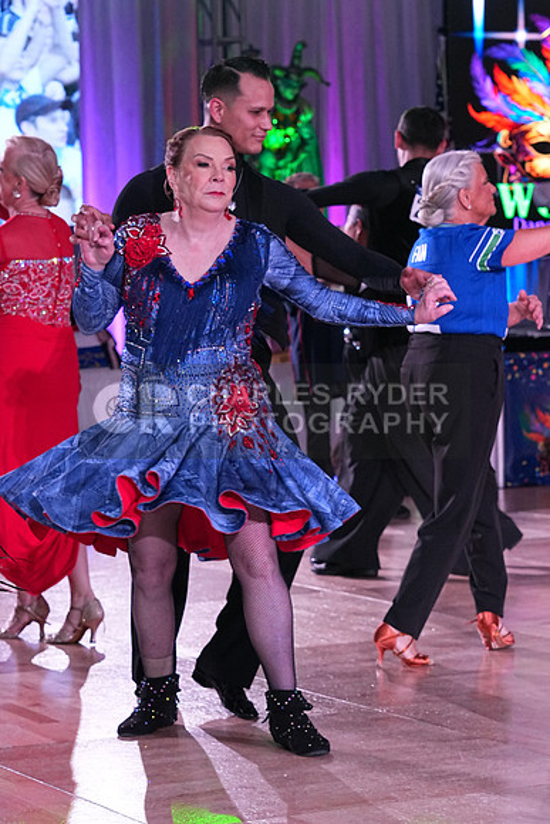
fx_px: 2428
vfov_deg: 19.3
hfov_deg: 12.9
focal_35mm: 106
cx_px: 275
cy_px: 412
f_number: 6.3
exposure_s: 1/320
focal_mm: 71
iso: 2500
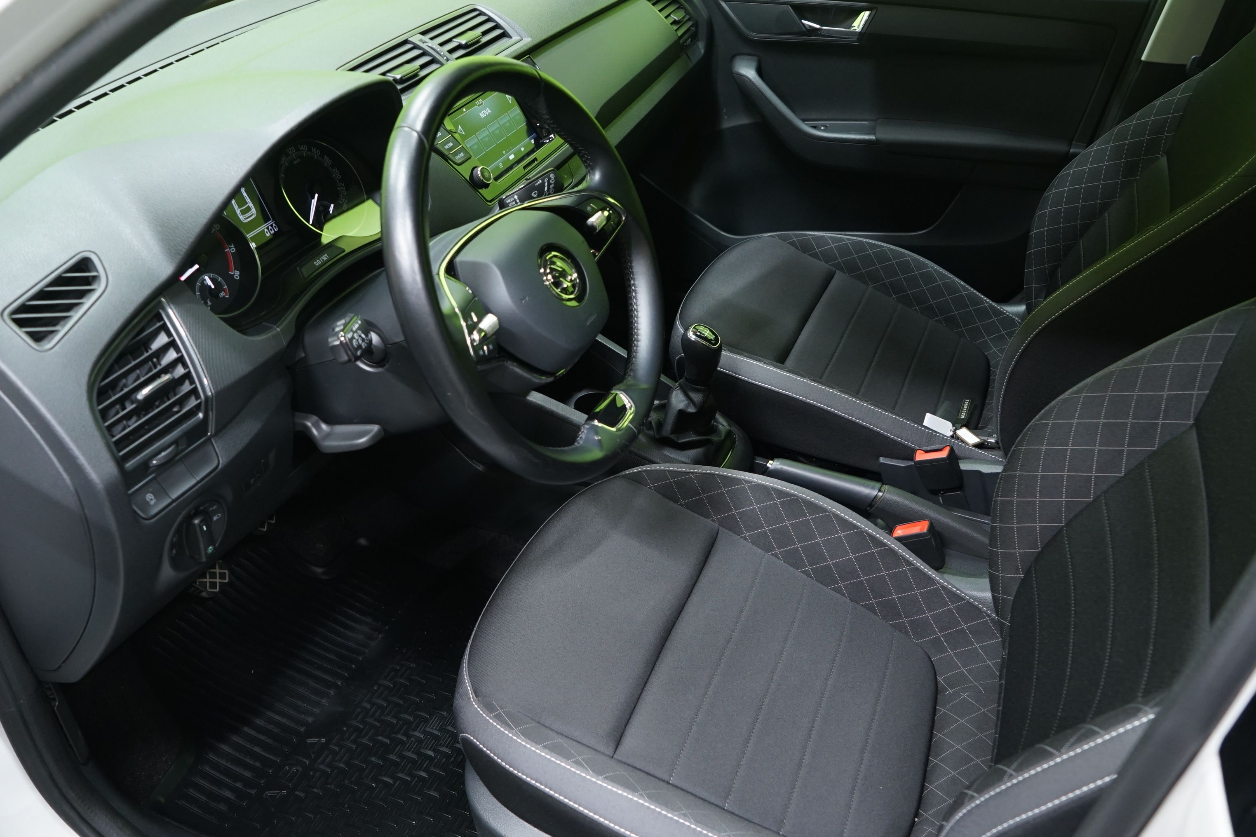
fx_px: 1081
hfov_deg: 60.3
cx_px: 640
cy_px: 377
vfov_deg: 42.3
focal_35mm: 31
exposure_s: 1/20
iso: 1000
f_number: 5
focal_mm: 24
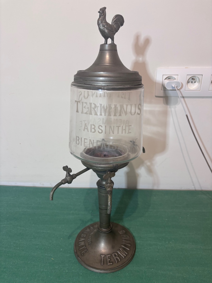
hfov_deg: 53.1
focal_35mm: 26
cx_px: 106
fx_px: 212
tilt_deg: -21.7
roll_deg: -0.2
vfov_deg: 67.3
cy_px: 142
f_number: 1.6
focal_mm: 5.96
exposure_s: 1/51
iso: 100
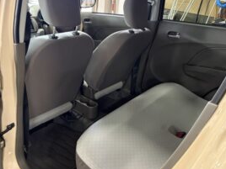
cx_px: 120
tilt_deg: -23.8
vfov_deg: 41.7
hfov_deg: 53.9
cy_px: 76
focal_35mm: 34
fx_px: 222
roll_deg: -7.1
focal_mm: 5.96
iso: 500
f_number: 1.6
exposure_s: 1/33
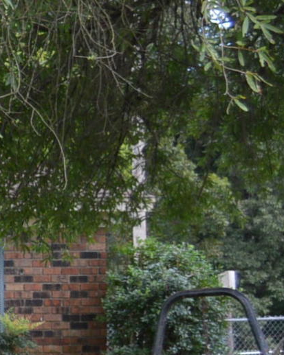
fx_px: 2061
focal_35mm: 196
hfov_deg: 6.7
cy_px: 284
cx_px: -736
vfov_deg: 9.8
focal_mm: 24
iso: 250
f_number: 5.6
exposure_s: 1/125
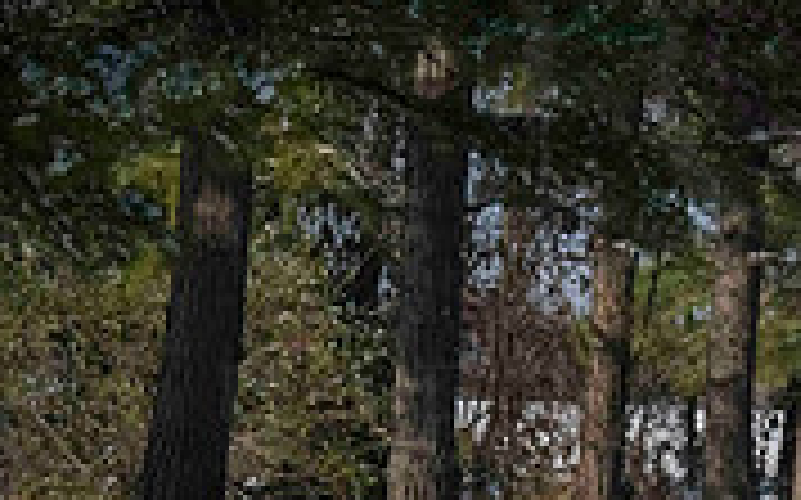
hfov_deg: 11.2
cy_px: 637
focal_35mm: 186
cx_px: 824
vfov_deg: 7.0
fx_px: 4058
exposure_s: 1/2000
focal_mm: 56
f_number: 13
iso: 800
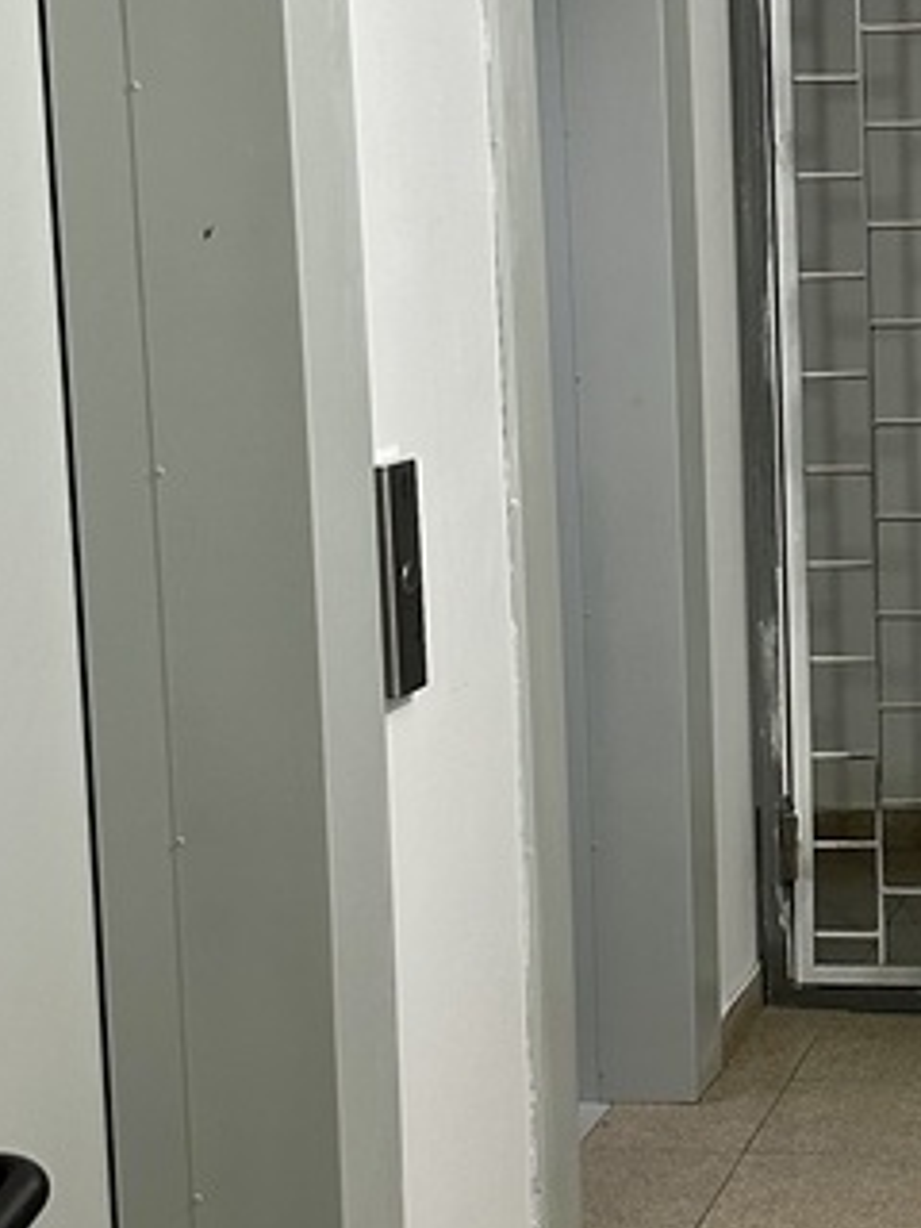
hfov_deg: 18.6
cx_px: 1109
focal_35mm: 75
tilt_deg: -7.7
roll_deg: +0.4
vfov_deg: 26.0
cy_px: 602
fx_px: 2661
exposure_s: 1/50
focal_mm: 6.86
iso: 320
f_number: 1.78
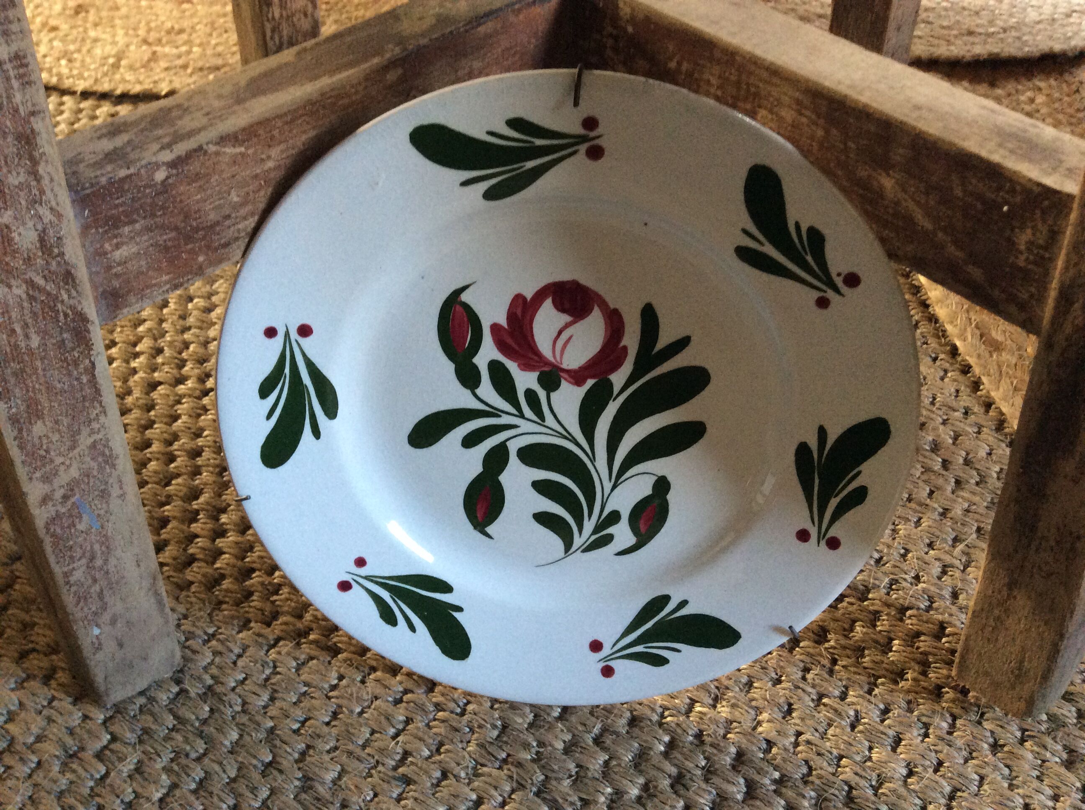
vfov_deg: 44.1
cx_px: 542
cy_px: 405
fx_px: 1002
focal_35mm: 32
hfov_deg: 56.9
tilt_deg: -49.3
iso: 160
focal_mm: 3.3
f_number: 2.4
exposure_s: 1/25
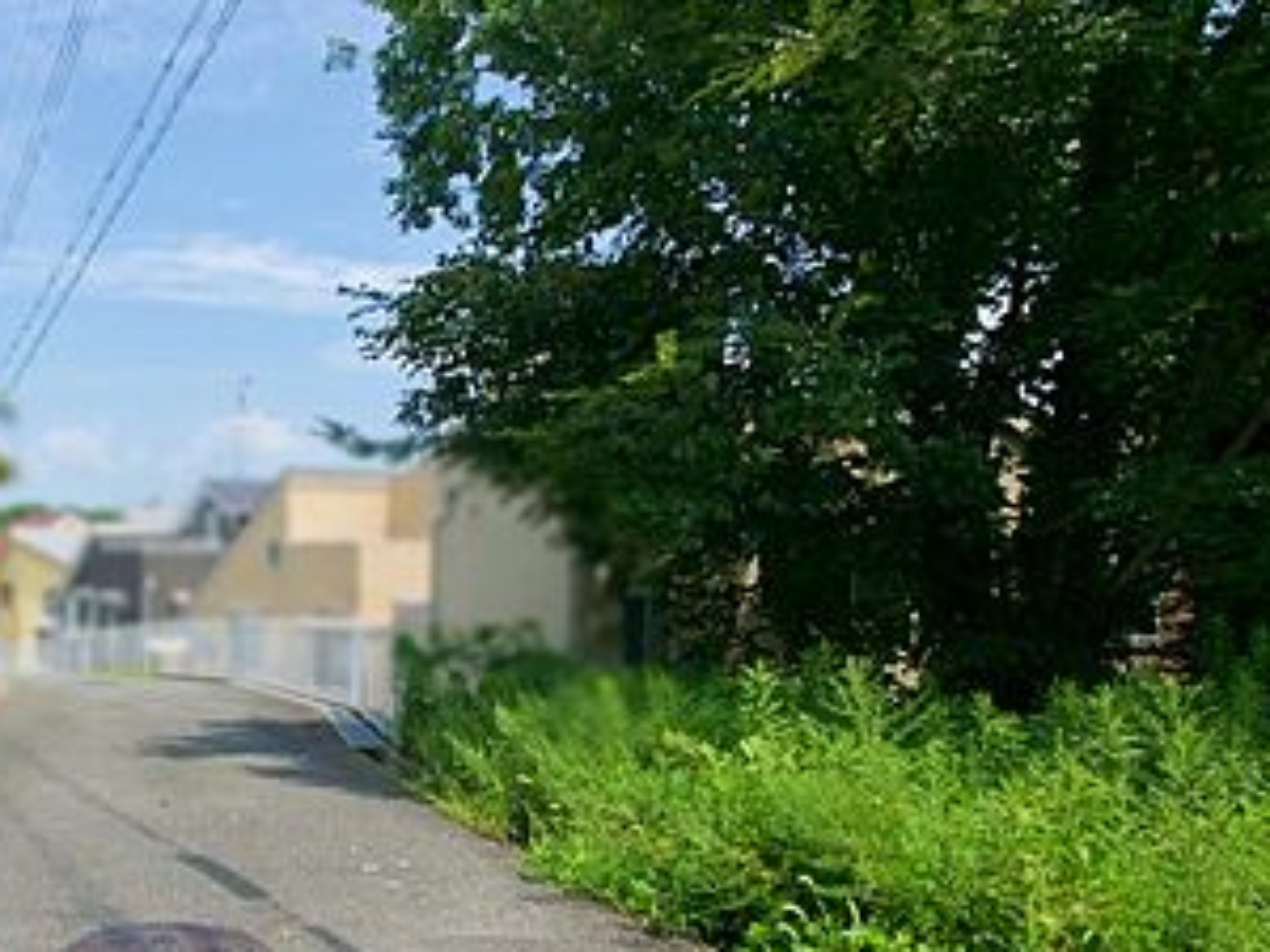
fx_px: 1027
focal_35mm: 28
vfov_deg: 49.4
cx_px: 195
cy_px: 575
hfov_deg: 57.0
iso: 200
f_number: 8
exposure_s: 1/400
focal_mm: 7
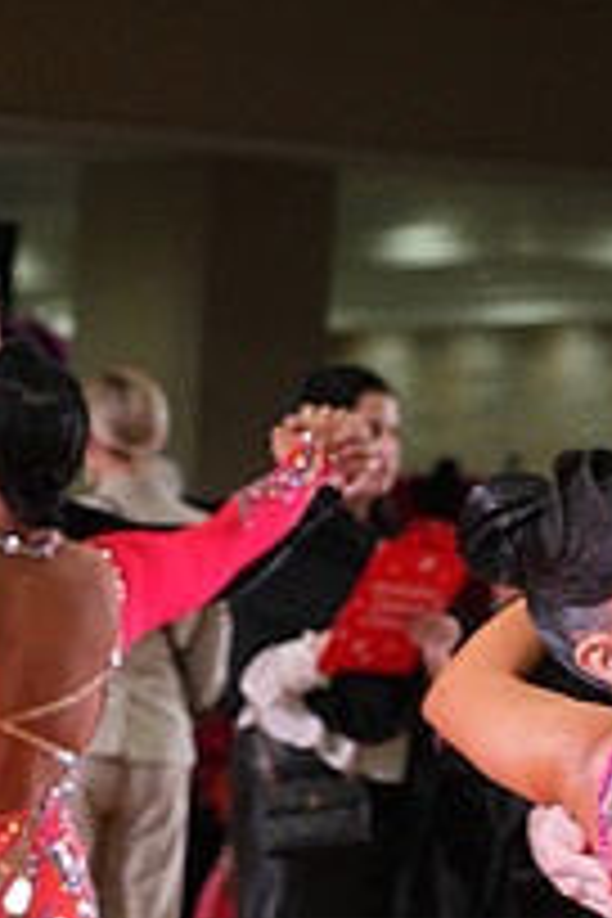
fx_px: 7624
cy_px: 1071
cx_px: 821
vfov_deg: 6.8
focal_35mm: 299
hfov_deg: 4.6
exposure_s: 1/200
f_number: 6.3
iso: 3200
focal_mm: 105
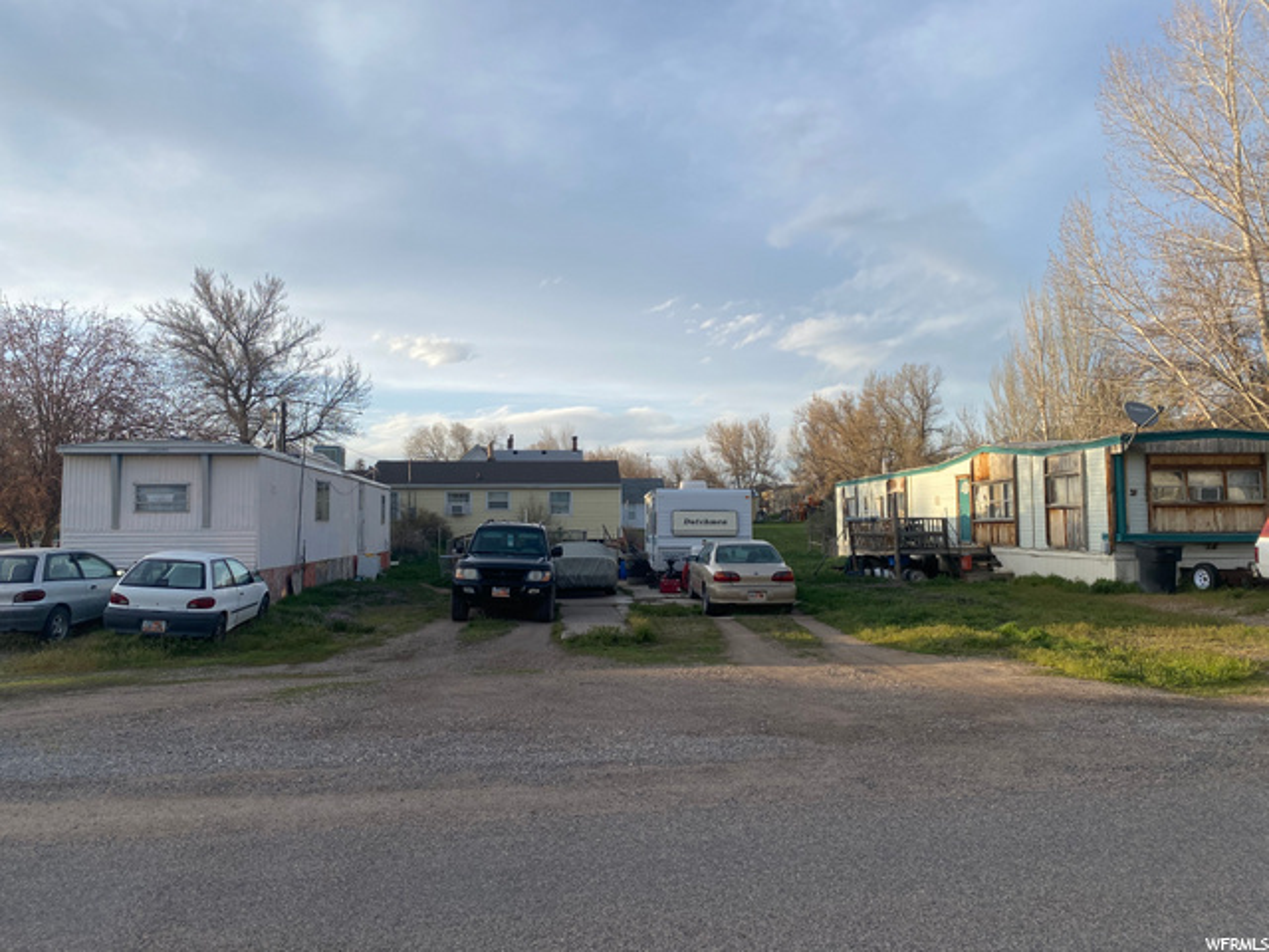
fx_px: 953
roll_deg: +1.3
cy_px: 476
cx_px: 634
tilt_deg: +3.0
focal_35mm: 26
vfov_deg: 53.1
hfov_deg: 67.3
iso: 32
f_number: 1.8
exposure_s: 1/1206
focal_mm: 4.25
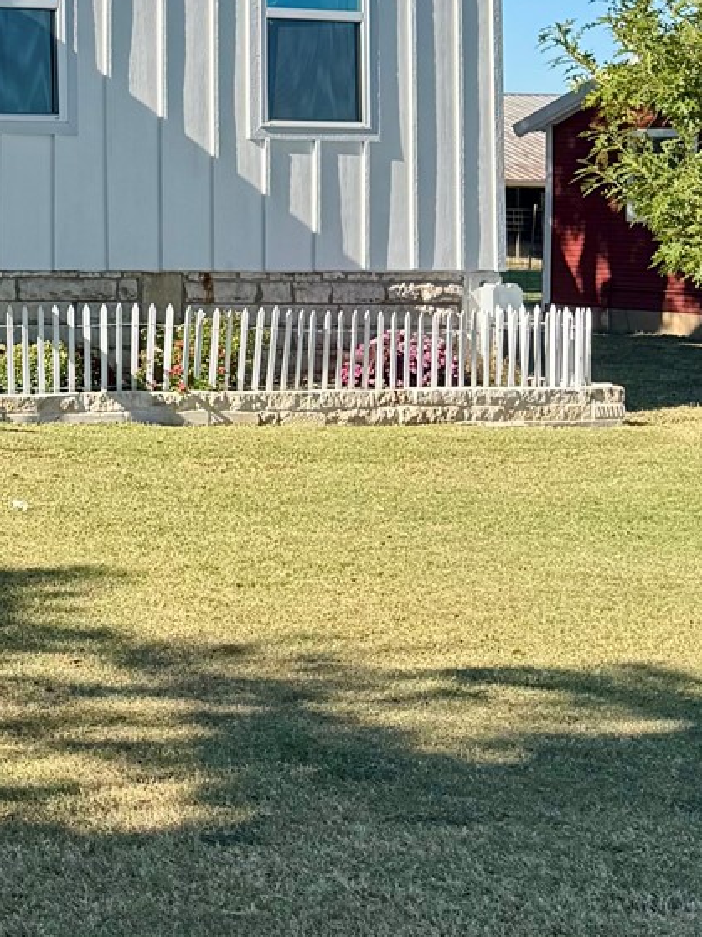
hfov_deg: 15.1
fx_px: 2380
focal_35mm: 88
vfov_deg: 21.6
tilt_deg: +3.6
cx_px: -459
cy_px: 35
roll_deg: -0.9
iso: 80
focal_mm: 6.76
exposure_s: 1/2415
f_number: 1.78
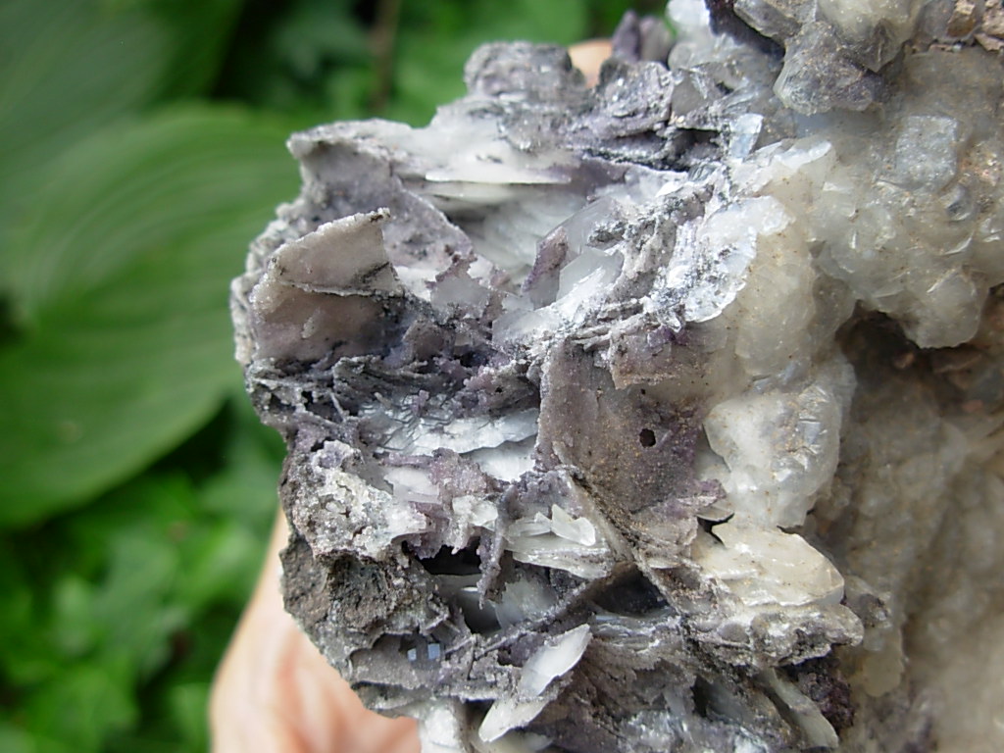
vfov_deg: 37.7
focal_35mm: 38
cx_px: 502
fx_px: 1102
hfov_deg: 49.0
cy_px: 376
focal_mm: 6.3
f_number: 2.9
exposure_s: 1/148
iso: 50
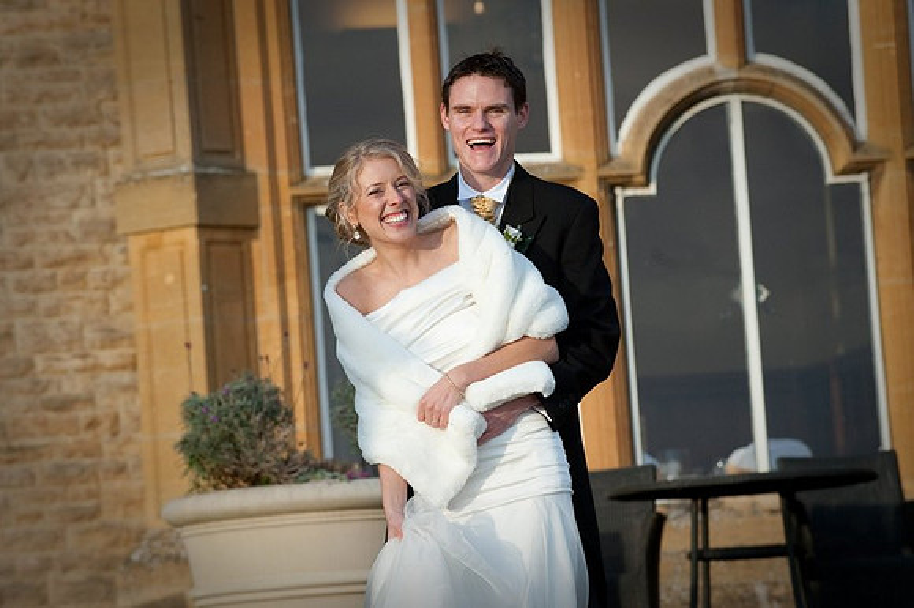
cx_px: 457
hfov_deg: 10.3
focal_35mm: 200
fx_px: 5075
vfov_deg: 6.9
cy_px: 304
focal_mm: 200
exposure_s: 1/500
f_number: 7.1
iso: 500
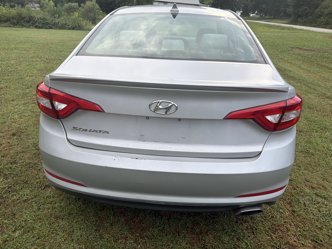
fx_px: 230
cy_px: 124
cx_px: 166
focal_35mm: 24
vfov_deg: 56.8
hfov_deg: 71.6
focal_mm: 6.76
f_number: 1.78
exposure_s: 1/1385
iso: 80
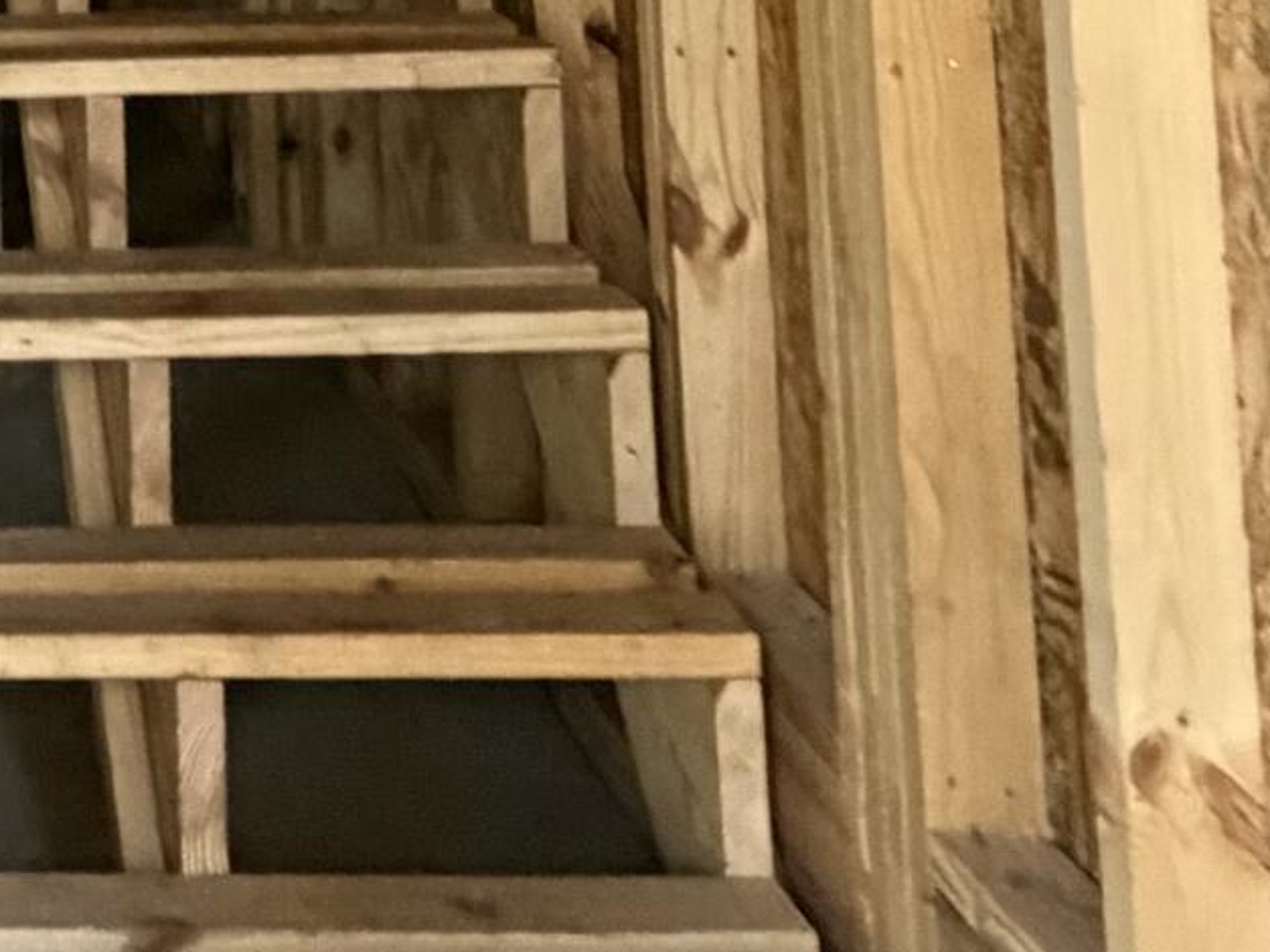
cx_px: -377
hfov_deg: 25.1
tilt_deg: +4.5
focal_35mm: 67
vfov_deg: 18.7
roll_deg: +2.9
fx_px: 2458
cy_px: -579
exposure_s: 1/60
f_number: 2.2
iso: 1000
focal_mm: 2.22
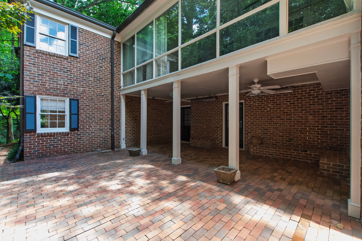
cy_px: 120
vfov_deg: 77.3
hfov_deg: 100.4
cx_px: 181
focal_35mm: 15
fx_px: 151
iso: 1000
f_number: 8
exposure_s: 1/40
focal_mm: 10
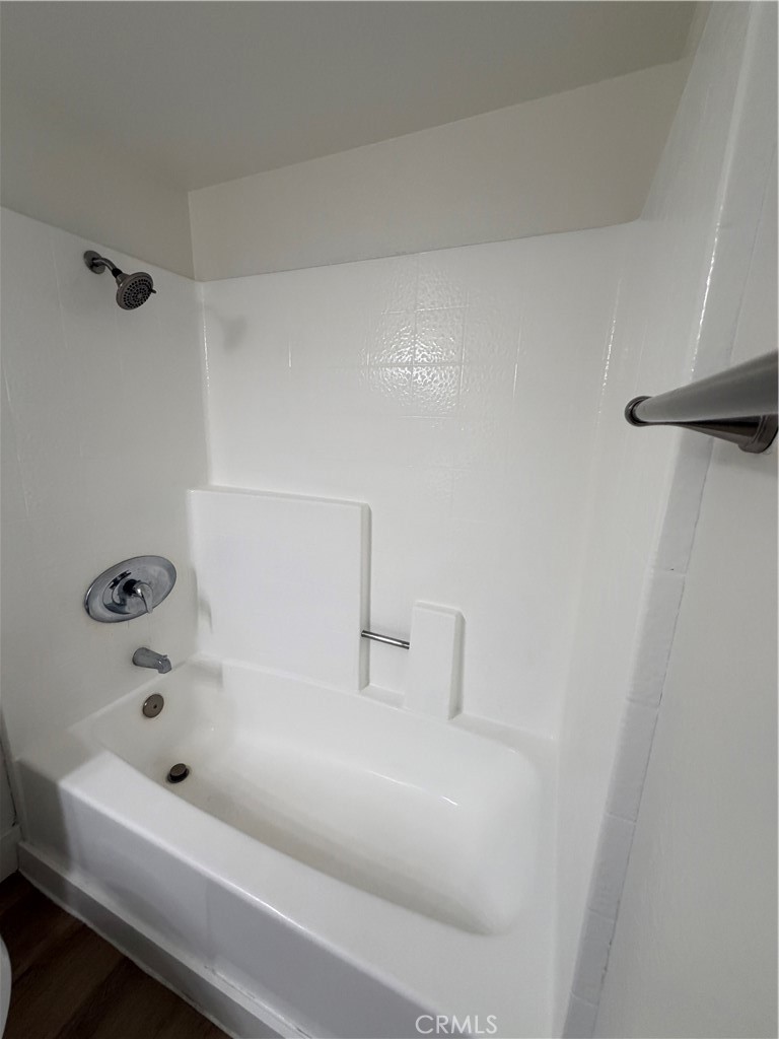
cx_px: 390
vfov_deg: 102.1
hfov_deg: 85.7
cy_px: 520
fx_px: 420
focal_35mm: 14
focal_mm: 2.22
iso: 200
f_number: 2.2
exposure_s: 1/120
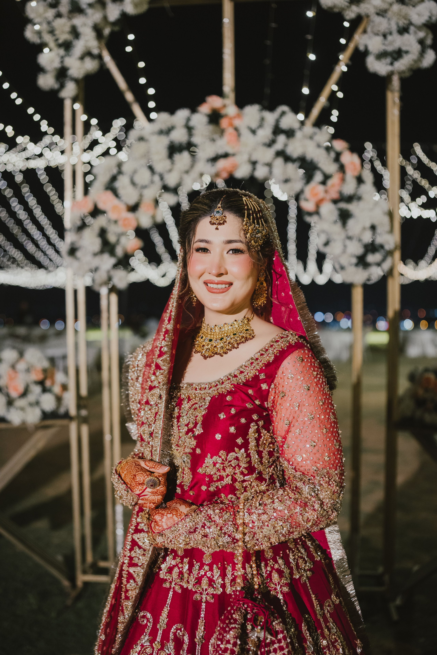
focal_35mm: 35
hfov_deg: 37.9
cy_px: 328
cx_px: 218
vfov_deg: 54.4
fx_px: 637
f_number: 1.8
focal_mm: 35
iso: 4000
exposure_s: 1/160
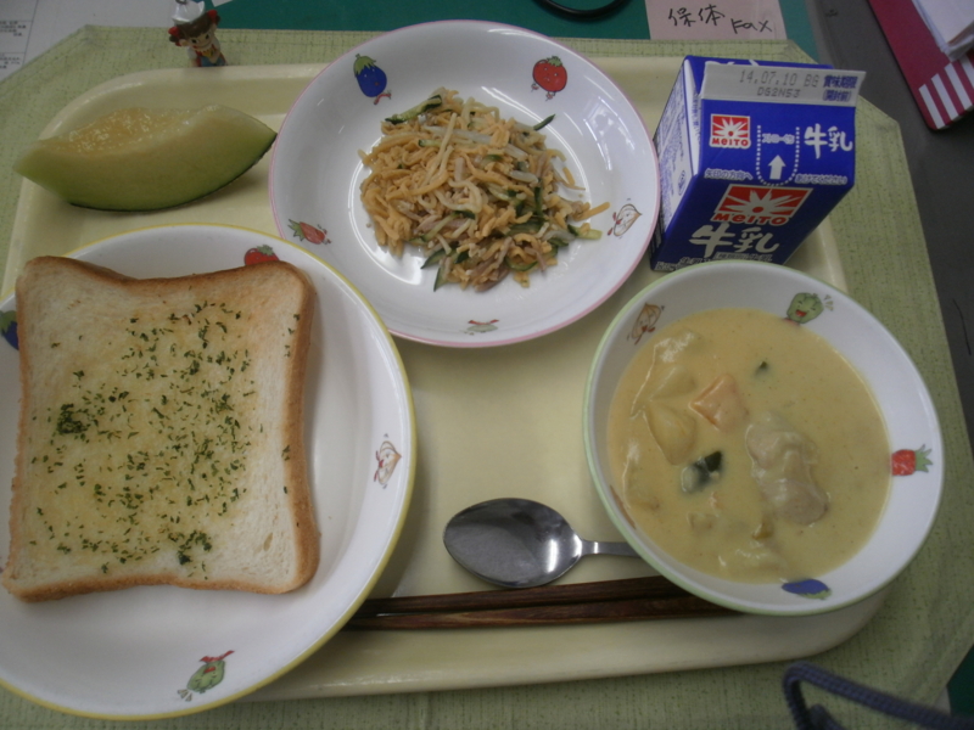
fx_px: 732
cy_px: 365
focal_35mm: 26
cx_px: 487
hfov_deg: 67.3
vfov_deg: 53.1
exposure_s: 1/60
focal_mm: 4.65
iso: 100
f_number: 2.6
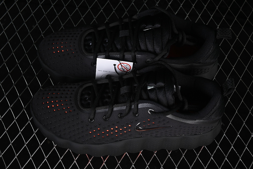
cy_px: 84
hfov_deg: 27.0
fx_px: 527
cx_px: 126
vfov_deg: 18.2
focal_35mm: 75
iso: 160
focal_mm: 50
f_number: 6.3
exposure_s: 1/50
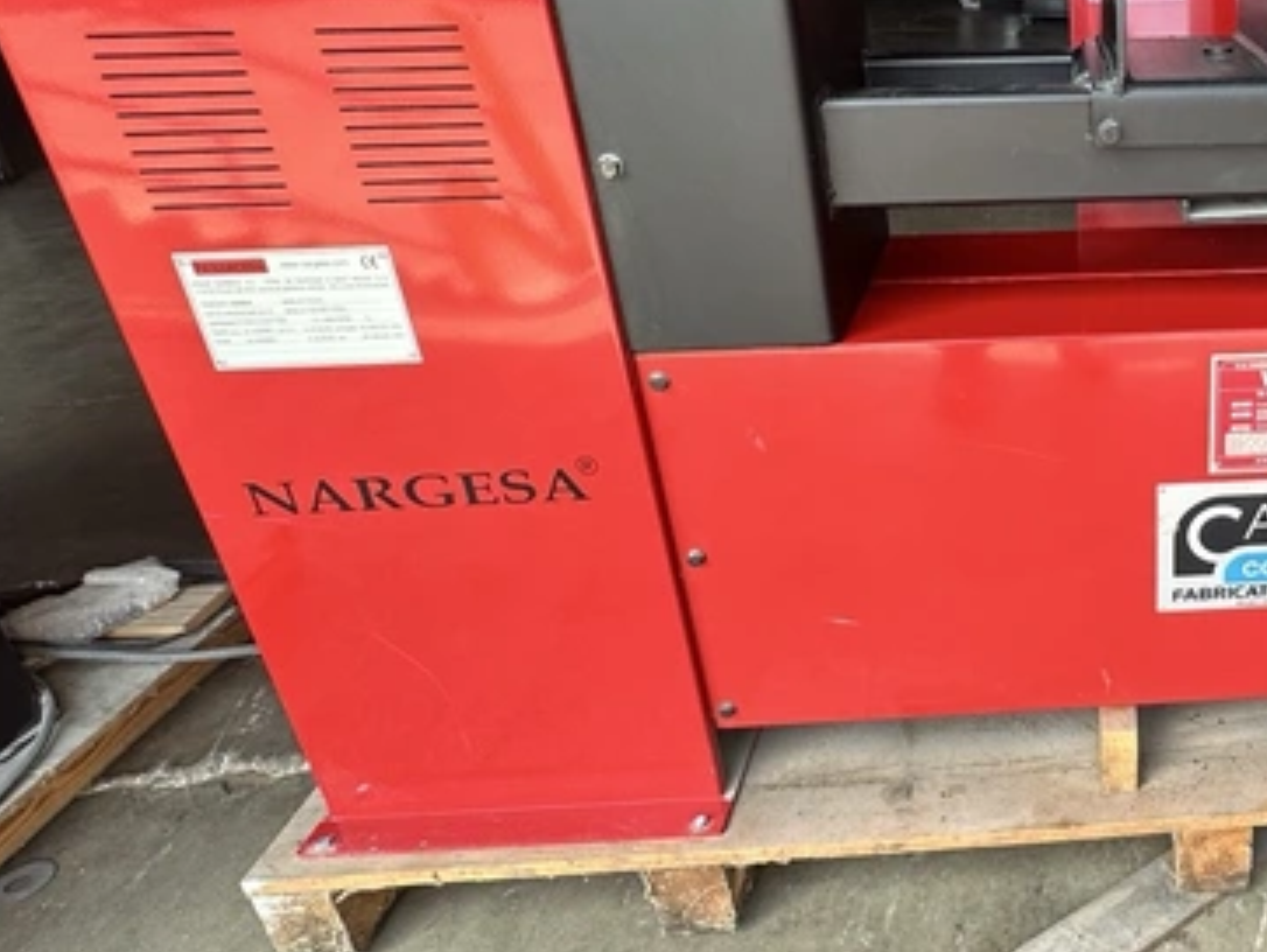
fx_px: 1062
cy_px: 348
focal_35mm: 29
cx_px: 1120
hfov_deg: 54.4
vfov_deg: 47.8
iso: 40
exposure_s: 1/99
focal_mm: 2.22
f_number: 2.2
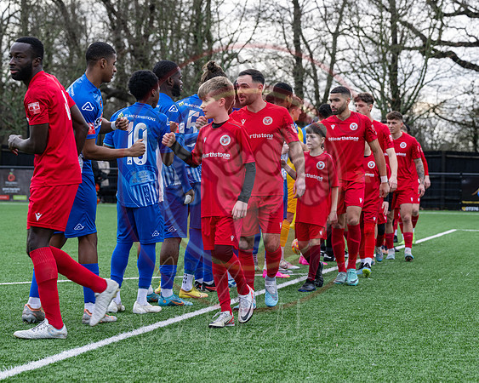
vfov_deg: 15.7
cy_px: 192
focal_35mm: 98
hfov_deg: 19.6
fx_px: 1389
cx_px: 260
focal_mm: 87
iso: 250
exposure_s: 1/250
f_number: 5
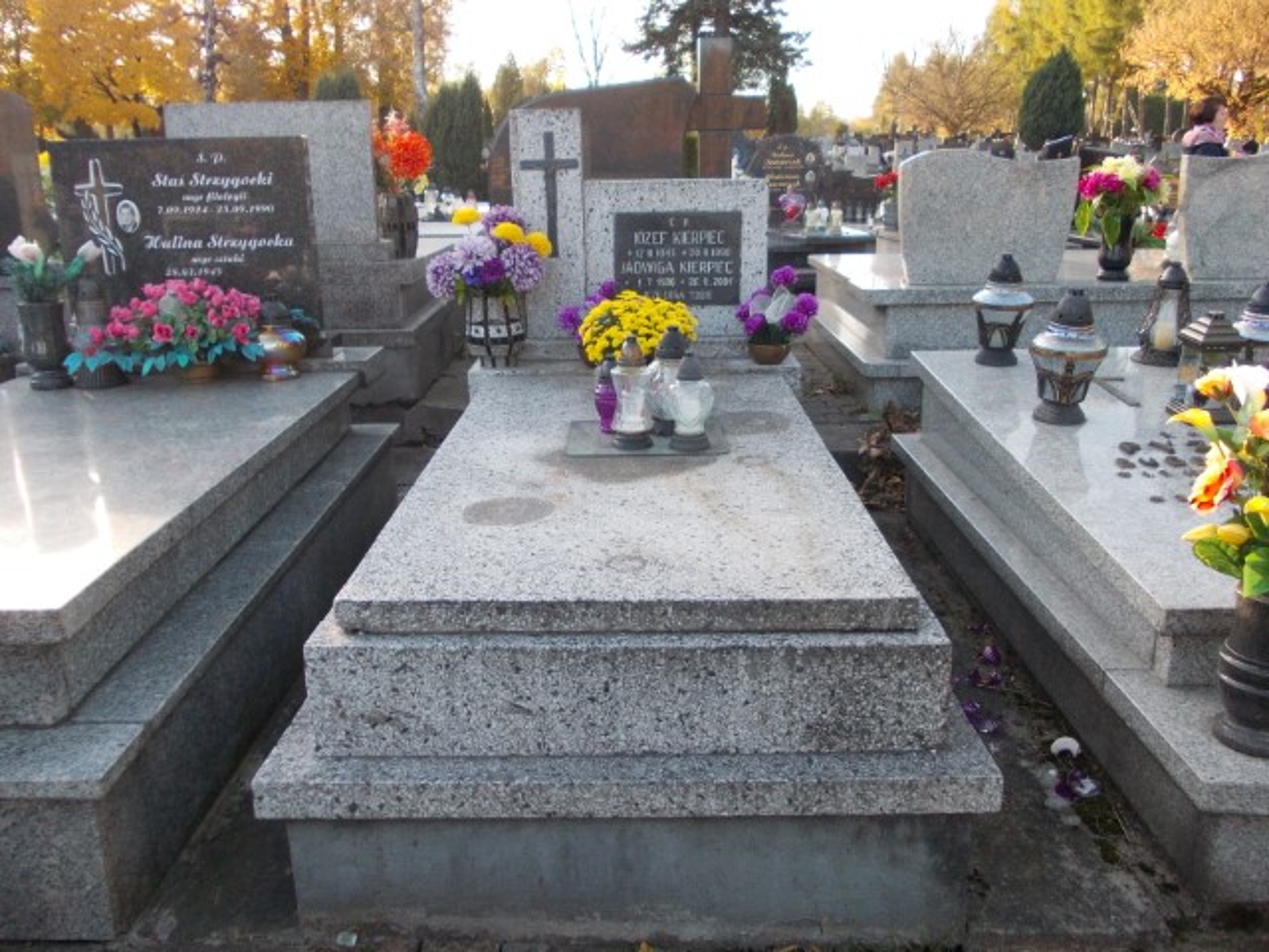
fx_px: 1026
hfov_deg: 63.4
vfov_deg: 49.7
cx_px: 634
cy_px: 476
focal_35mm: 28
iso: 125
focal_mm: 4
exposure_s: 1/250
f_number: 2.7
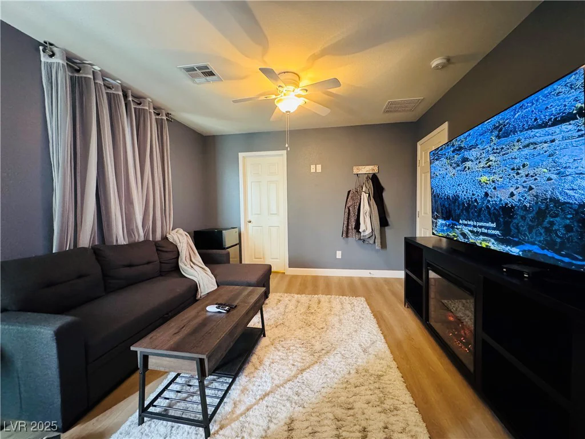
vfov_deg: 85.7
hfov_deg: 102.1
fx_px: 237
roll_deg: +1.2
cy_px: 220
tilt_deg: -3.3
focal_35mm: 14
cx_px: 292
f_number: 2.2
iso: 1000
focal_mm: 2.22
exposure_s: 1/60
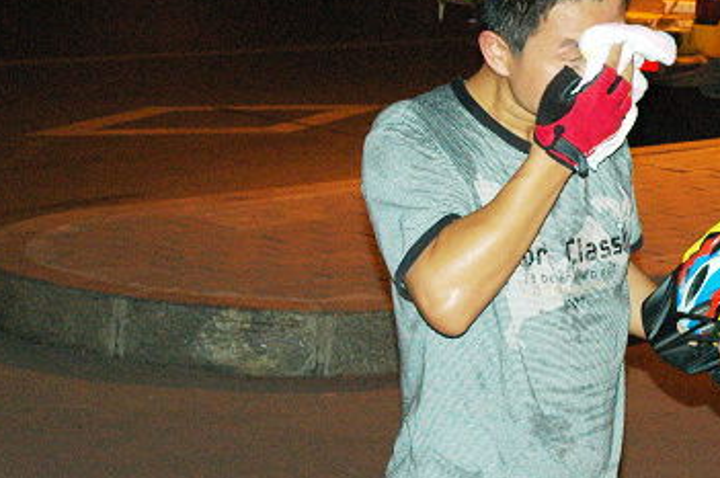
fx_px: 2596
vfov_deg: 10.5
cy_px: 169
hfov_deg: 15.5
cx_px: 693
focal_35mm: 130
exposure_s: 1/60
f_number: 7.1
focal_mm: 38
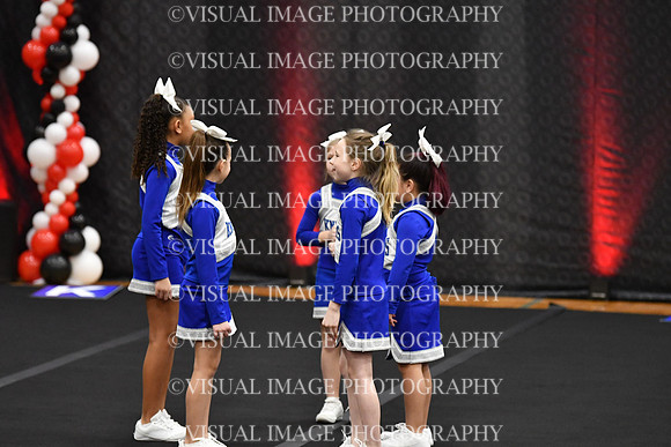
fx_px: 4474
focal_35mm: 240
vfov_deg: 5.7
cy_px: 224
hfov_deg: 8.6
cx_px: 336
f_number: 2.8
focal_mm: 160
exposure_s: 1/800
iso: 5000
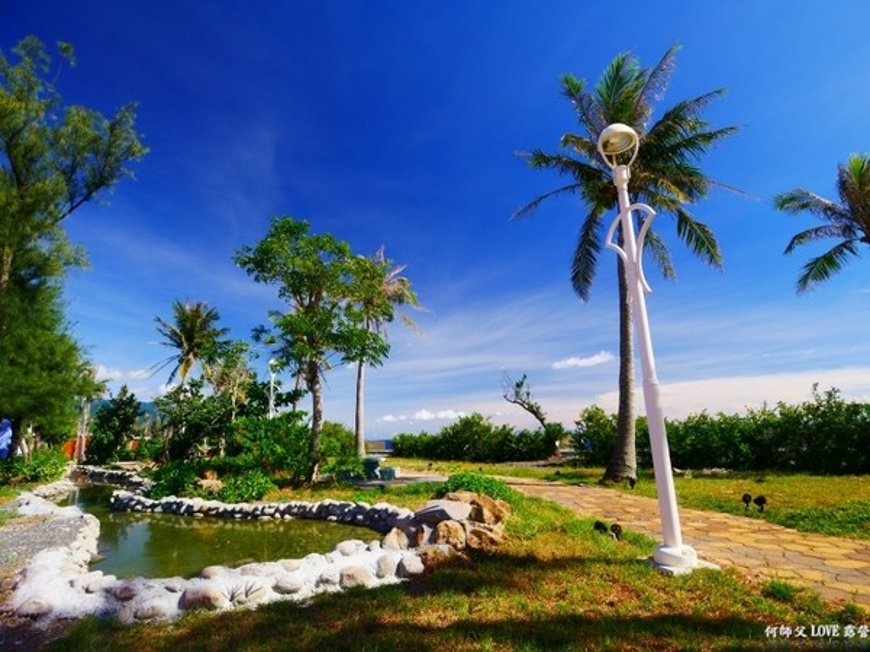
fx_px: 452
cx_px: 435
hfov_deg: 87.8
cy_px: 326
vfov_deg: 71.6
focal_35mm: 18
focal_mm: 9
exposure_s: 1/250
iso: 200
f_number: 5.6
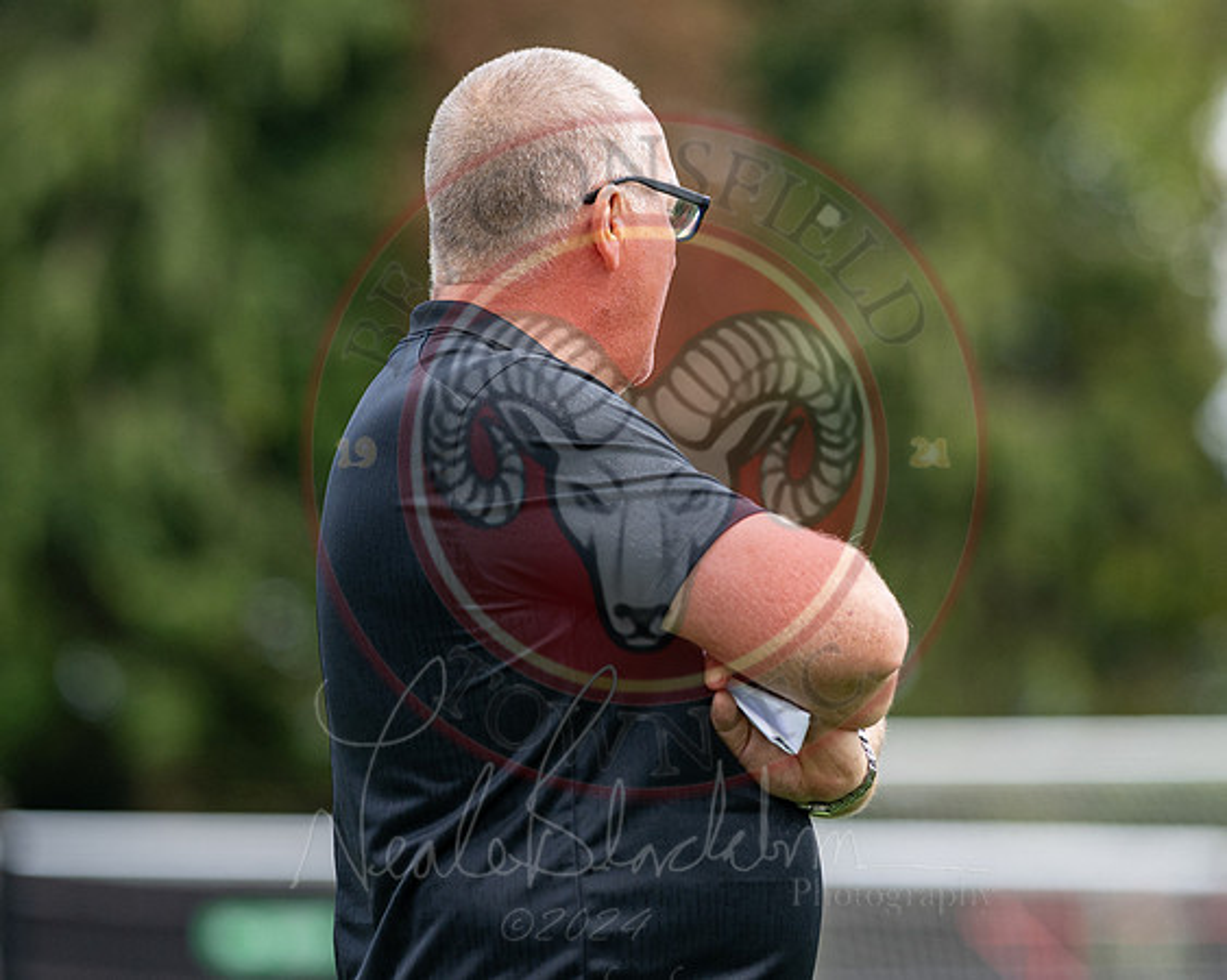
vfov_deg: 5.3
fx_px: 10624
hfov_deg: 6.6
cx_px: 774
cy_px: 494
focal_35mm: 293
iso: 200
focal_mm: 135
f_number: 2
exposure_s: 1/4000
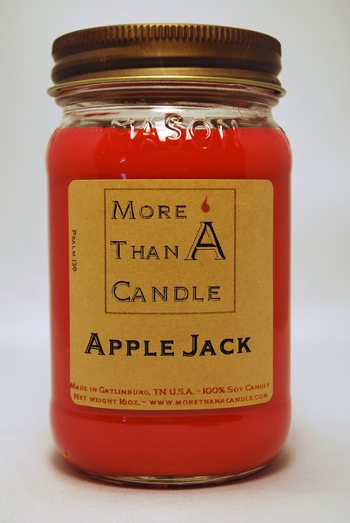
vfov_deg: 33.3
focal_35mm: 60
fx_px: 872
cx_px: 175
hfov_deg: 22.7
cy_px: 262
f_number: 5.3
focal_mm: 40
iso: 200
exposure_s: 1/100
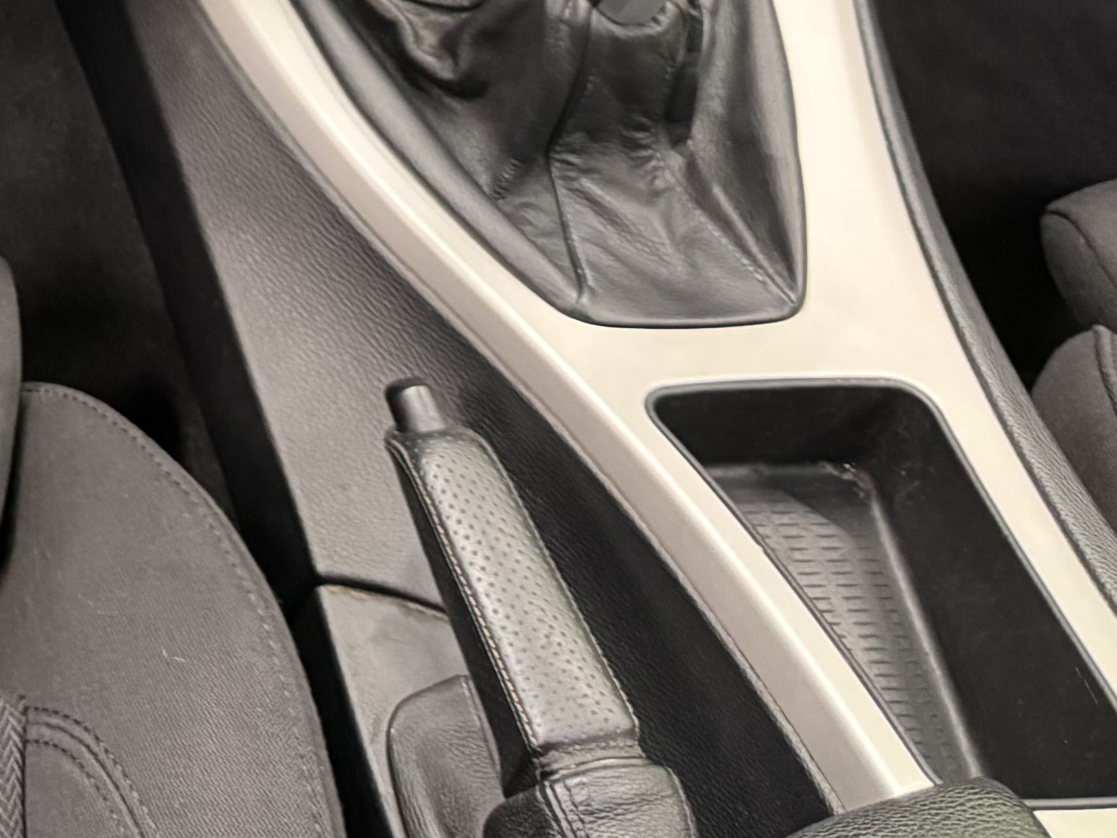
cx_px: -434
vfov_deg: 17.0
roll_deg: +0.0
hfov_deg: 21.7
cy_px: -385
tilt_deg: -41.1
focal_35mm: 79
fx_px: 2549
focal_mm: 6.76
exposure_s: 1/33
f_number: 1.78
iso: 800
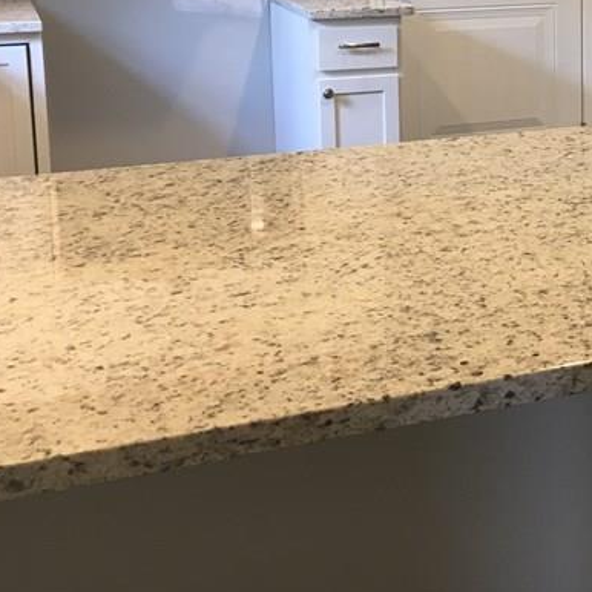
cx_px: 644
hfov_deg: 23.8
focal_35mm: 68
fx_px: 1316
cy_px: 84
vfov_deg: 24.8
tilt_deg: -7.6
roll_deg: +0.3
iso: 80
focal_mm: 4.15
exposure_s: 1/30
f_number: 2.2
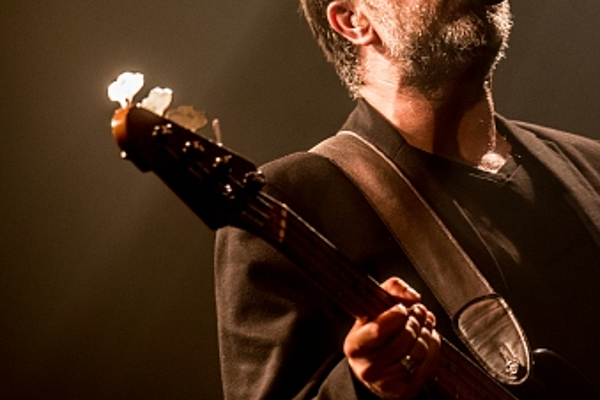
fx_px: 6733
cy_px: 65
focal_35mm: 404
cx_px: 469
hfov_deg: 5.1
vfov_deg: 3.4
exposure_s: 1/125
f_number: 4.5
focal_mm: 190
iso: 1600
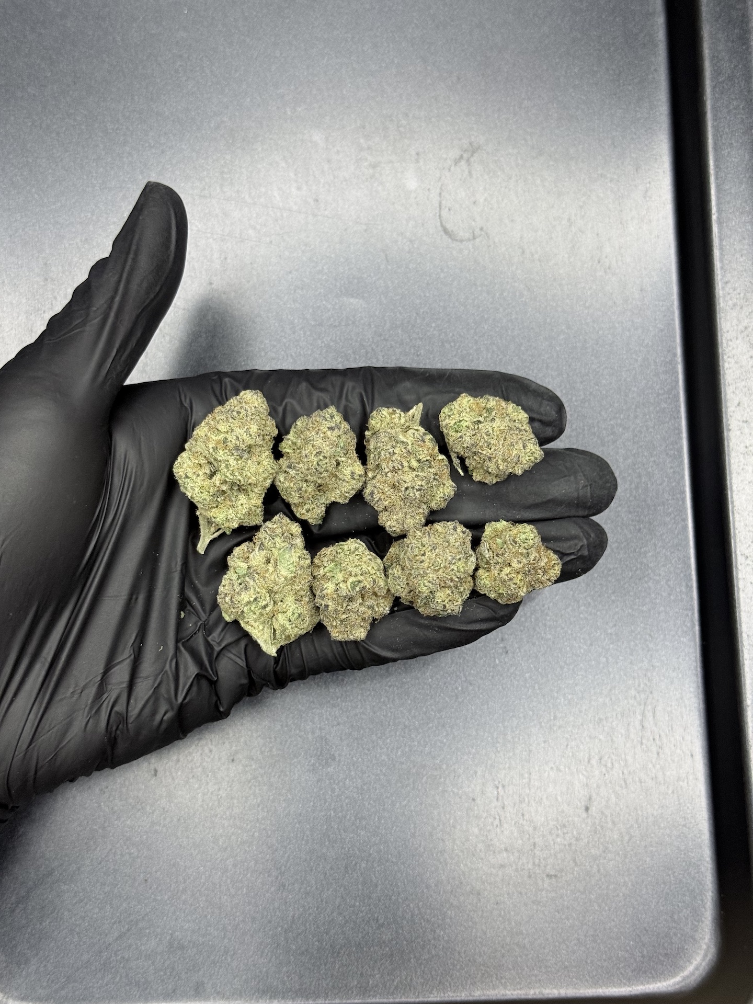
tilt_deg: -82.7
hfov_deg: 30.3
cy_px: 502
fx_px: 1392
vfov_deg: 39.7
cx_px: 376
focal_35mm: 48
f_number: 1.78
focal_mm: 6.76
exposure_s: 1/60
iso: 100
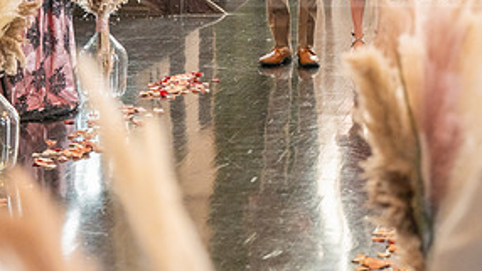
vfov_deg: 8.1
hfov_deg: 14.4
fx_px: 1905
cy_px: -33
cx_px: 372
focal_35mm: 149
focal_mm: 70
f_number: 2.8
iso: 1600
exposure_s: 1/200
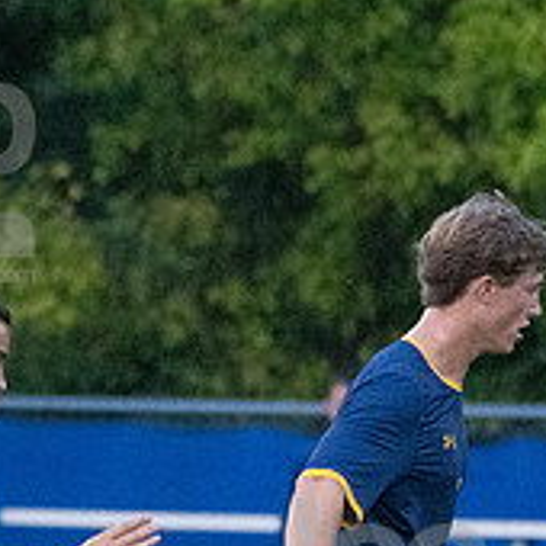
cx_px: 392
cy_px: 613
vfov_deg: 1.7
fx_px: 18648
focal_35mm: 1045
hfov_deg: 1.7
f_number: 5.6
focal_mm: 240
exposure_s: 1/2000
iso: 6400
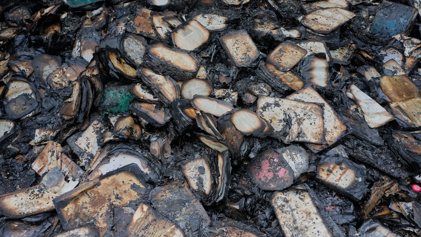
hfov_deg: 54.0
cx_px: 210
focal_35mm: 37
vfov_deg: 32.0
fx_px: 413
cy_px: 104
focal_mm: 35
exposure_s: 1/500
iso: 1250
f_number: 5
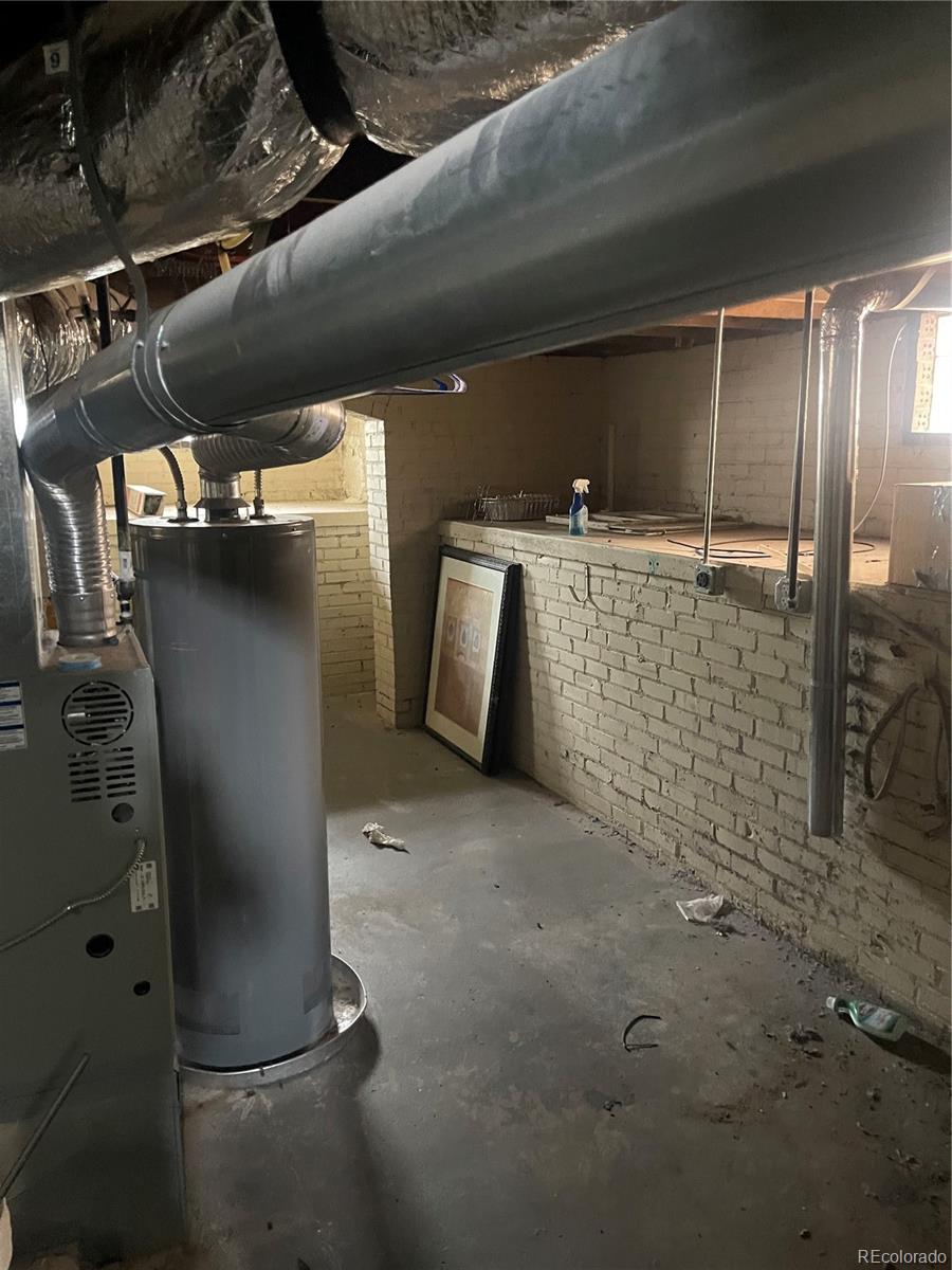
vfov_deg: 69.4
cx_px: 476
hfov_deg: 54.9
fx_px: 917
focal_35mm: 25
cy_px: 635
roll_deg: +2.6
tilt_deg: -11.8
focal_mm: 5.1
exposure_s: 1/30
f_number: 1.6
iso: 800
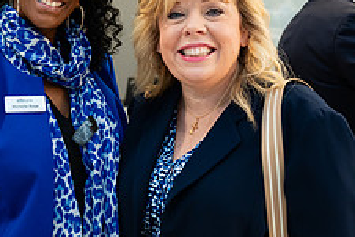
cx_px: 93
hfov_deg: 26.3
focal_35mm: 76
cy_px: 105
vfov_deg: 18.0
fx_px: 750
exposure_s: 1/200
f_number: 3.2
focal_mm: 29.5
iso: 1250
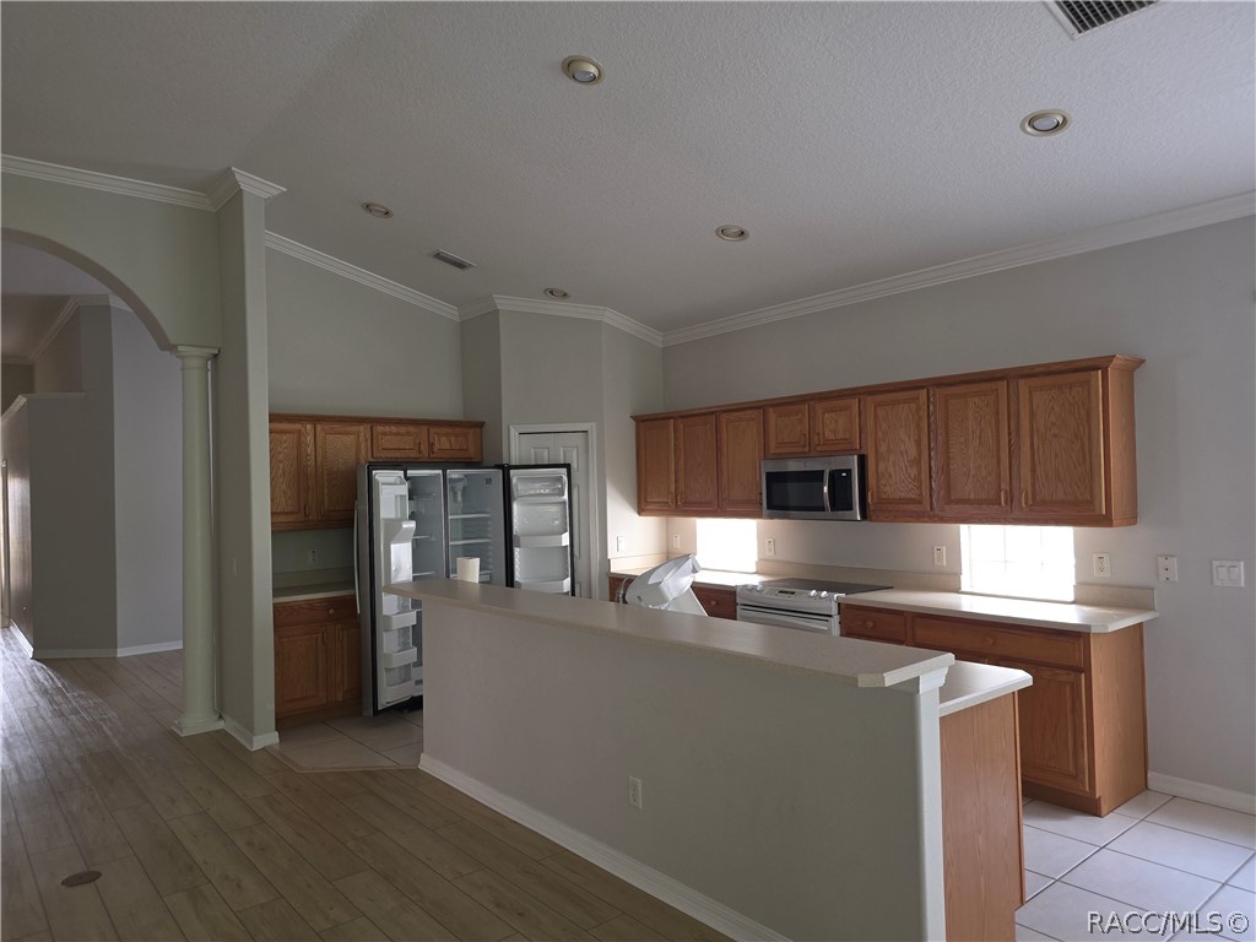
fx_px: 835
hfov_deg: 73.9
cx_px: 628
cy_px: 471
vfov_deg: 58.9
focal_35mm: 23
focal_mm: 6.25
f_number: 1.7
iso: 100
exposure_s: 1/40
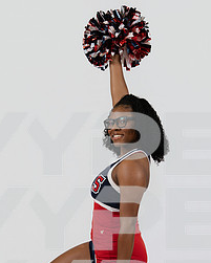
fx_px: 540
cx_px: 81
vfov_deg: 26.8
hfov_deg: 22.1
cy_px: 219
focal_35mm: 69
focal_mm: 41.1
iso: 400
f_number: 4
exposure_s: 1/125
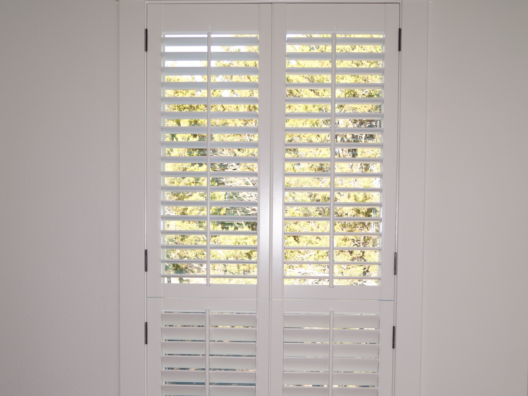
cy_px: 286
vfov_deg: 29.9
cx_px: 264
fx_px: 732
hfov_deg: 39.7
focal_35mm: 48
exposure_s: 1/60
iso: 100
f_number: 4
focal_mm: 22
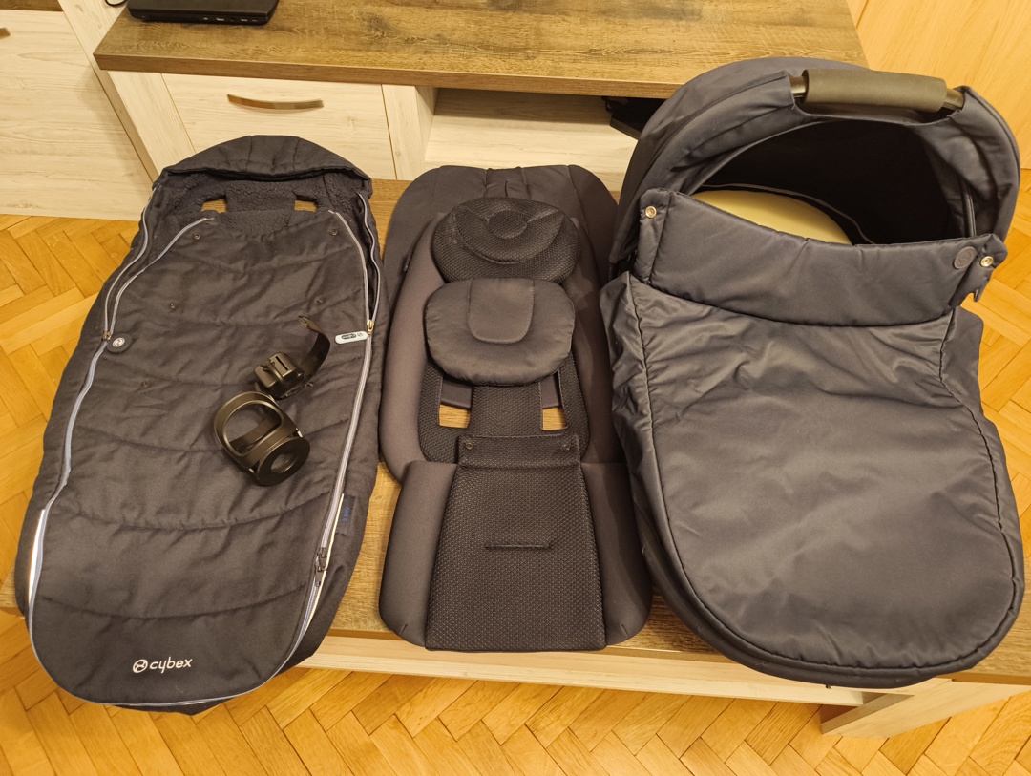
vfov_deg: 56.9
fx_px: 716
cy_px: 388
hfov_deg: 71.5
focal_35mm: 24
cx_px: 516
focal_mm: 5.56
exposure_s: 1/33.3
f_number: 1.87
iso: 1222
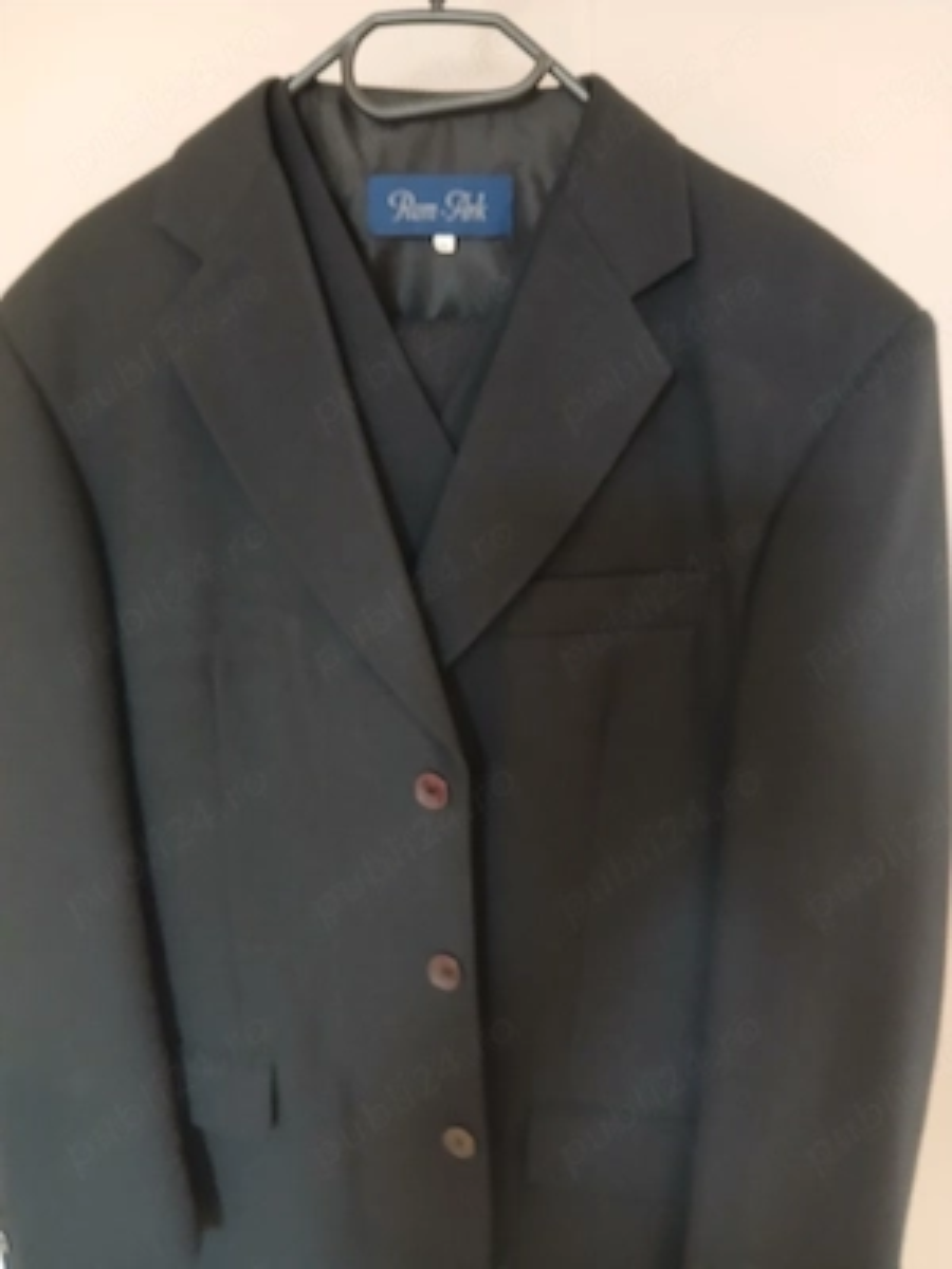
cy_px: 634
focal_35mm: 26
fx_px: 953
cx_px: 476
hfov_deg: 53.1
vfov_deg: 67.3
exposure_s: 1/20
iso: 640
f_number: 1.8
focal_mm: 3.98
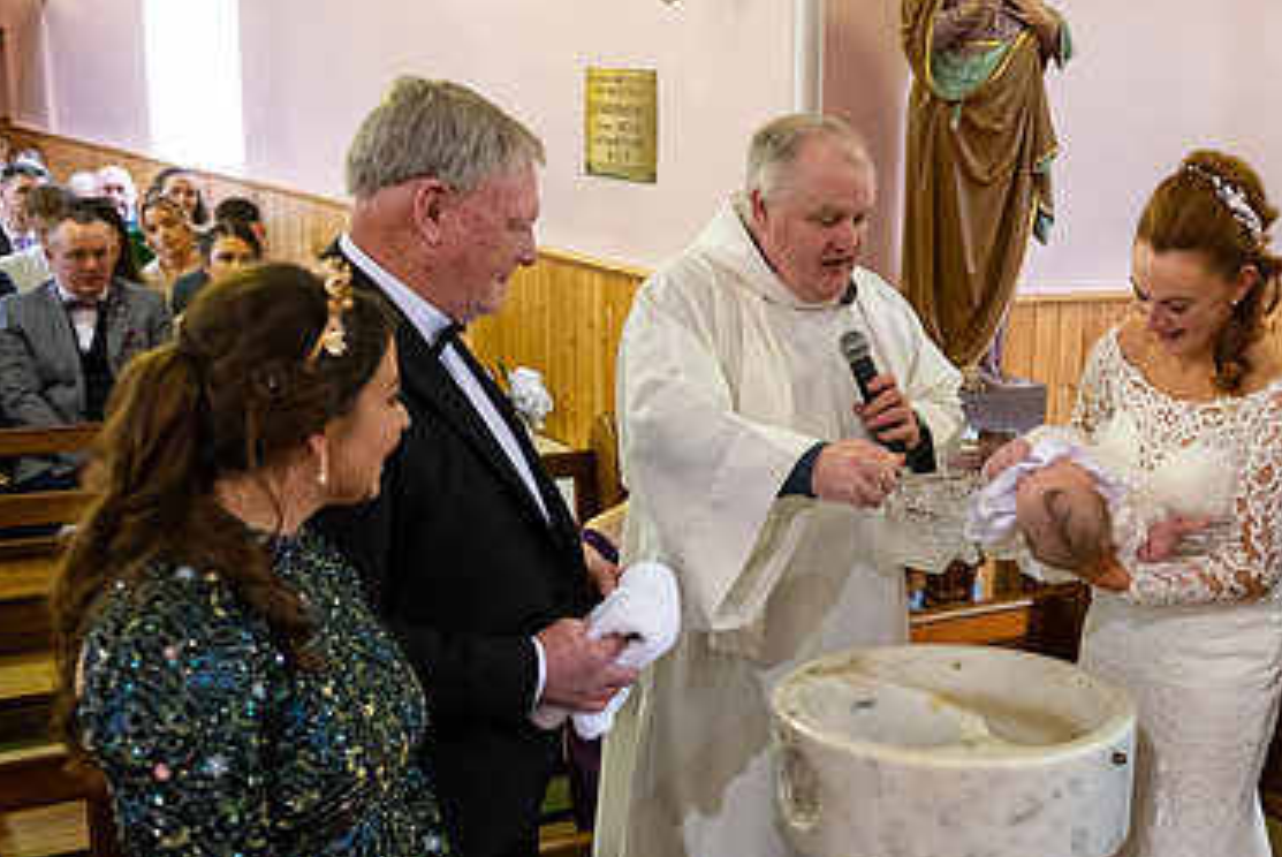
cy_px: 527
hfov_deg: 38.7
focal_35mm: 50
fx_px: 1782
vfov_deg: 27.0
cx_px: 940
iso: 1250
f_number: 3.5
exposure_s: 1/160
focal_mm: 32
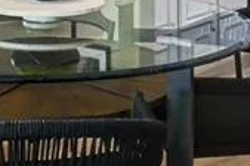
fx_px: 652
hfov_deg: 21.7
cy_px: -107
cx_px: 99
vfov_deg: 13.4
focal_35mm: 94
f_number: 10
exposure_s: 1/10
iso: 800
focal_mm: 15.5
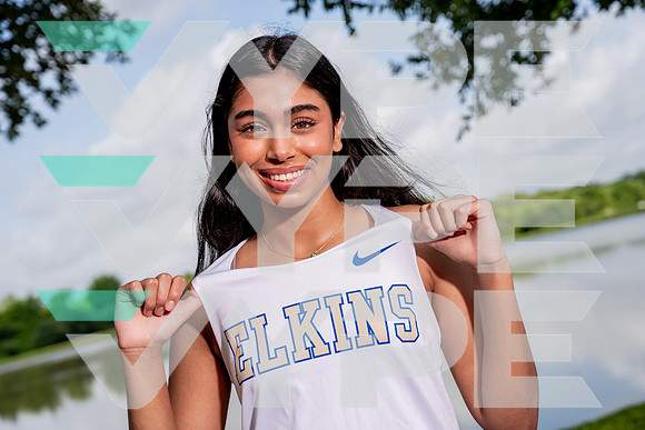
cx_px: 322
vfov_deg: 20.9
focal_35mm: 65
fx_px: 1165
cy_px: 215
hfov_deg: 31.0
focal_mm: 65
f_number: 5.6
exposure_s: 1/640
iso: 100
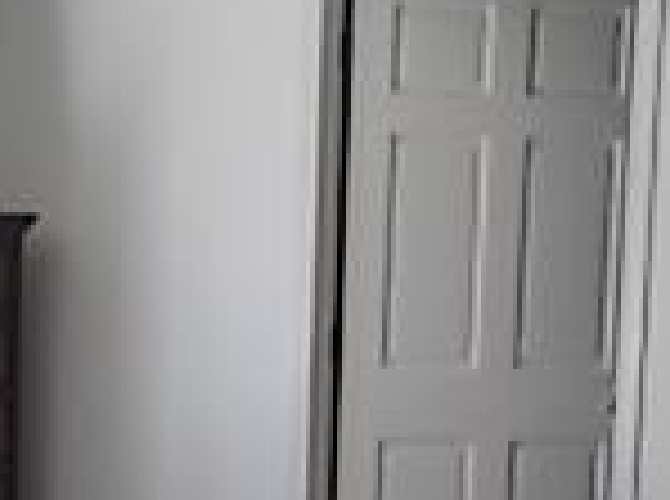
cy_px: 658
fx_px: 2163
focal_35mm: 112
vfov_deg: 12.7
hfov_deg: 17.4
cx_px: 85
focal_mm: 4.6
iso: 160
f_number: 3.2
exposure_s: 1/25
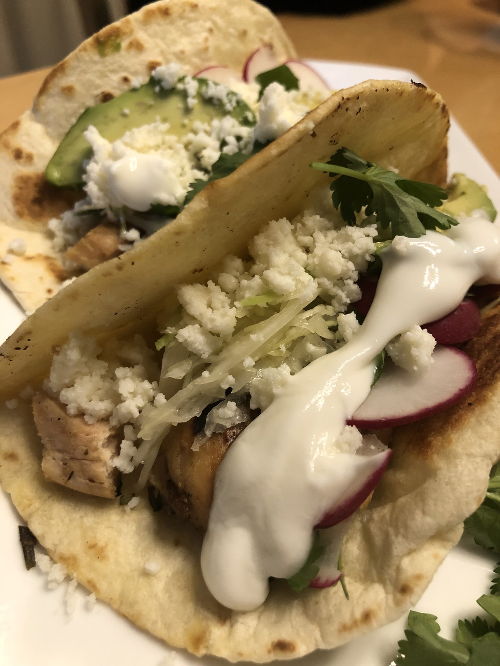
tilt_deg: -40.0
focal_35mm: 28
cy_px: 333
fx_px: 539
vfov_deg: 63.4
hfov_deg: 49.7
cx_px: 250
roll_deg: -2.2
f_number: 1.8
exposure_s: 1/15
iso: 64
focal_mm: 4
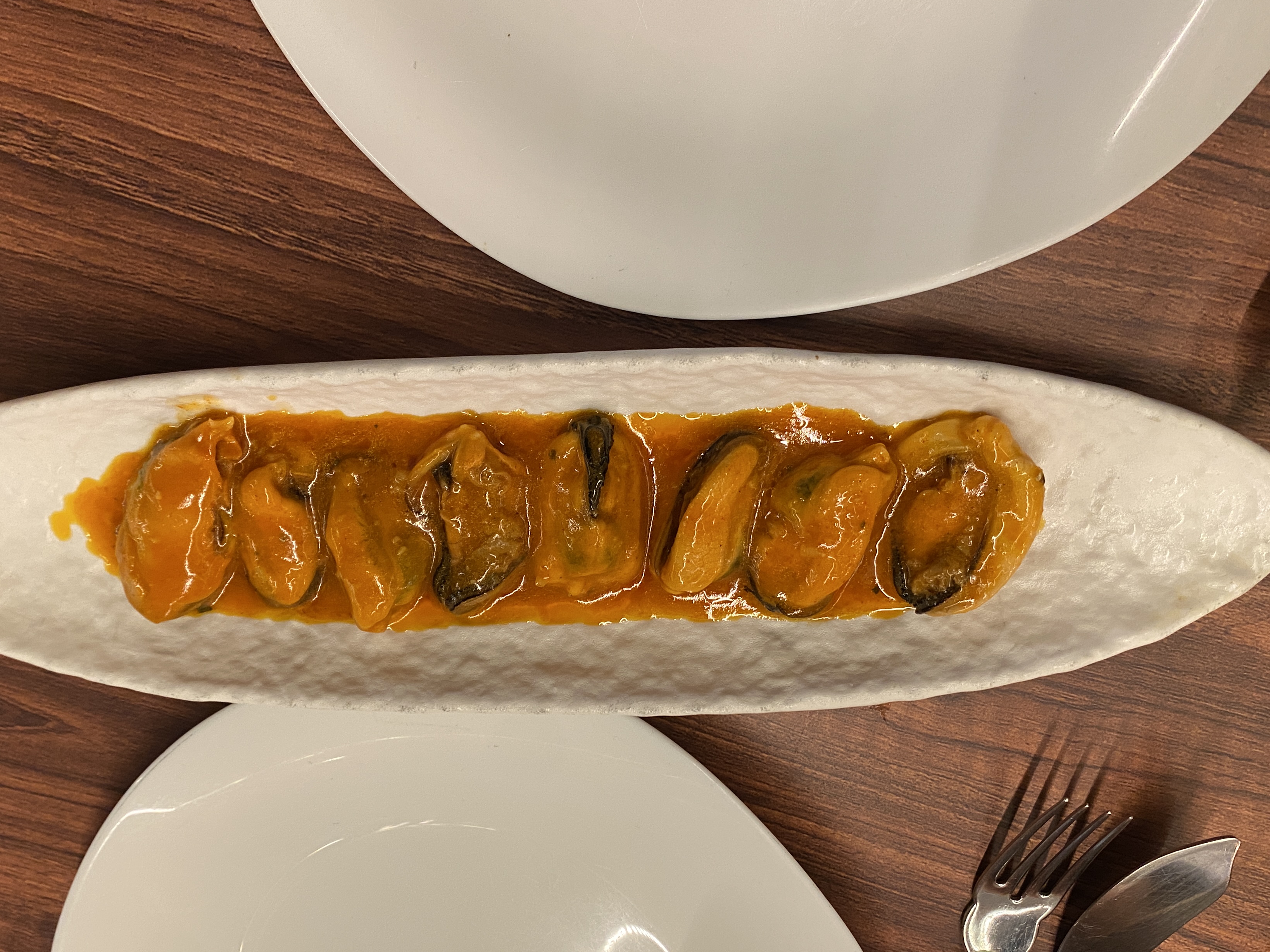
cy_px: 568
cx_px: 564
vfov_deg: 44.0
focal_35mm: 32
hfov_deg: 56.7
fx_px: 1174
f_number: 1.8
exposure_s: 1/50
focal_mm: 4.25
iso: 160
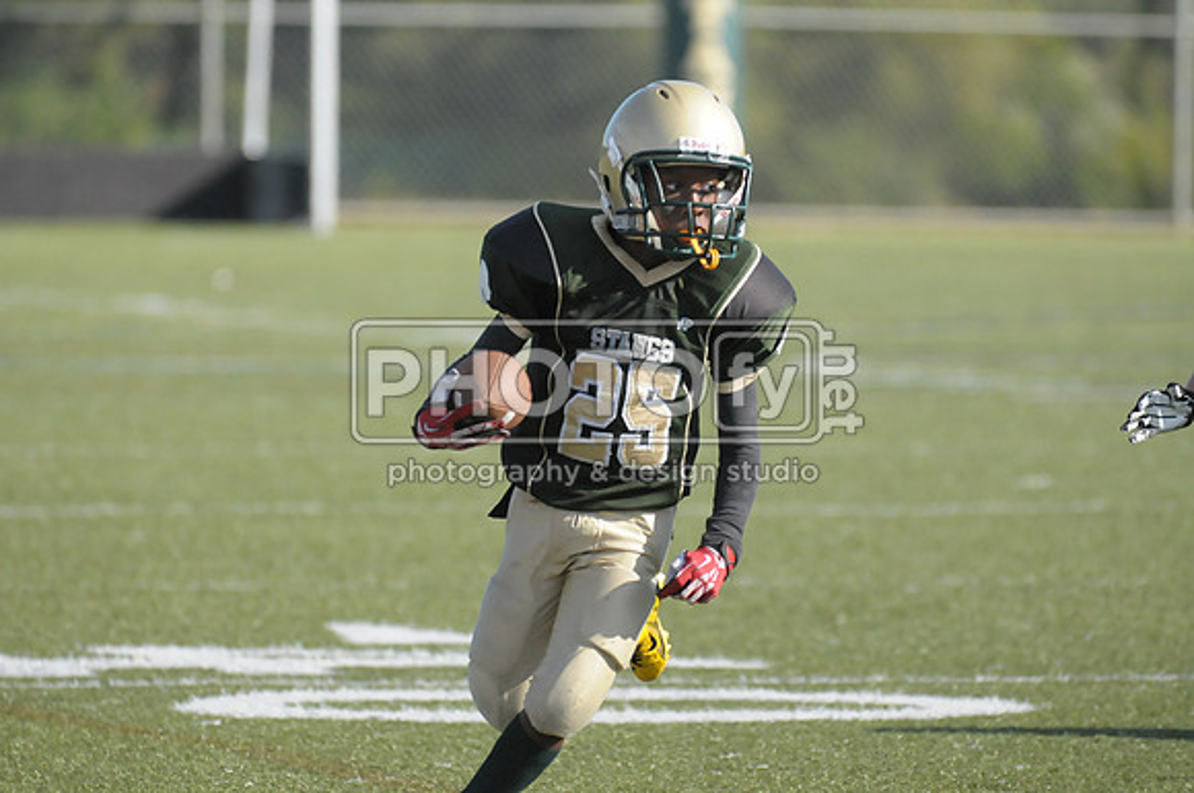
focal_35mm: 405
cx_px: 597
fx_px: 13414
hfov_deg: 5.1
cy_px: 396
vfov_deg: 3.4
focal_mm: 270
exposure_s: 1/6400
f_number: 4
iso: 1600
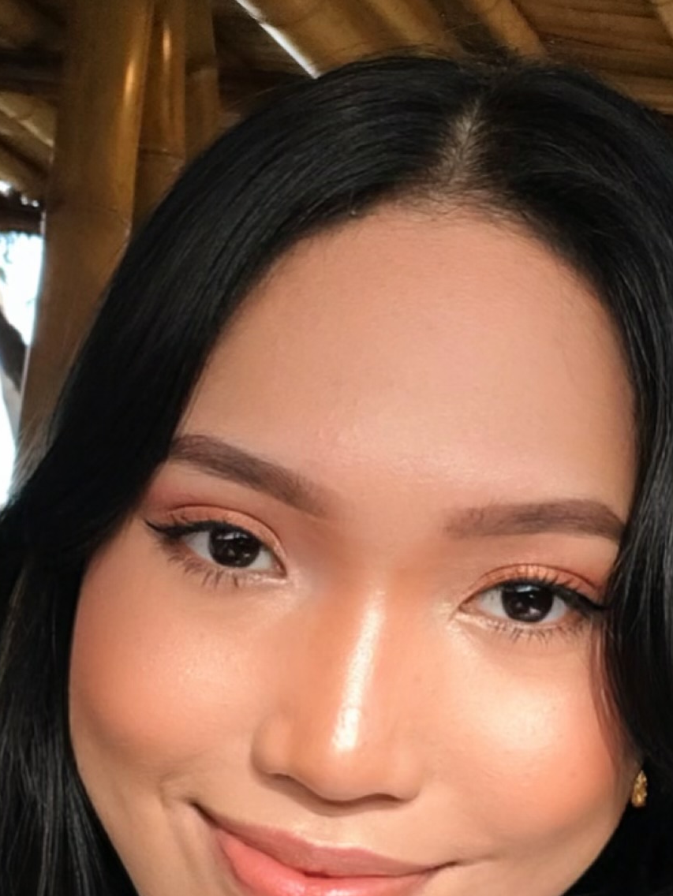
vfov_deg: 22.4
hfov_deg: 17.0
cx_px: 293
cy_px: 574
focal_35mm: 87
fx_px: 2254
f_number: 2.2
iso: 40
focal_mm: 2.87
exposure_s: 1/120
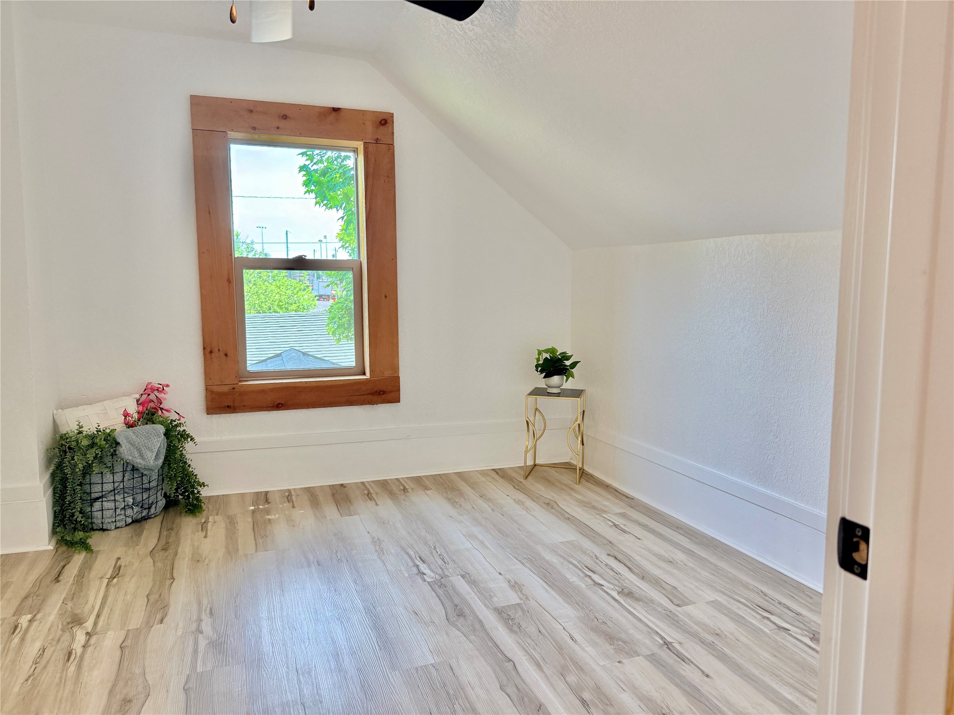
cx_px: 477
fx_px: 661
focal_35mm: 24
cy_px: 358
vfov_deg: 56.8
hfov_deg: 71.6
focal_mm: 6.76
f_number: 1.78
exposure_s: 1/234
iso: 200
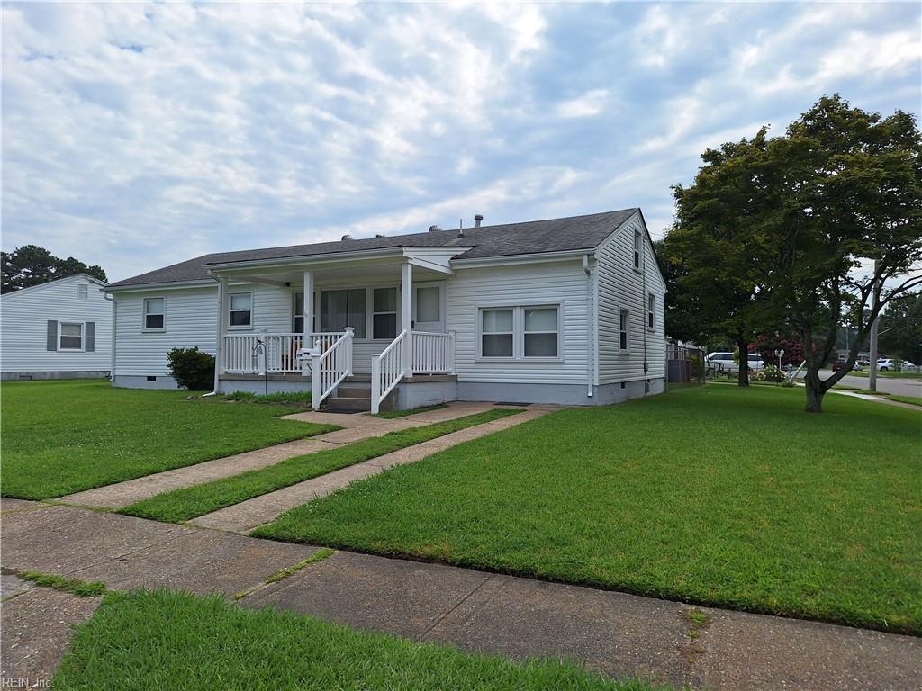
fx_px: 613
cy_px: 346
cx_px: 461
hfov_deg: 73.9
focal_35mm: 23
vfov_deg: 58.9
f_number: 1.8
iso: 40
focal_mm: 5.54
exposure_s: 1/5051
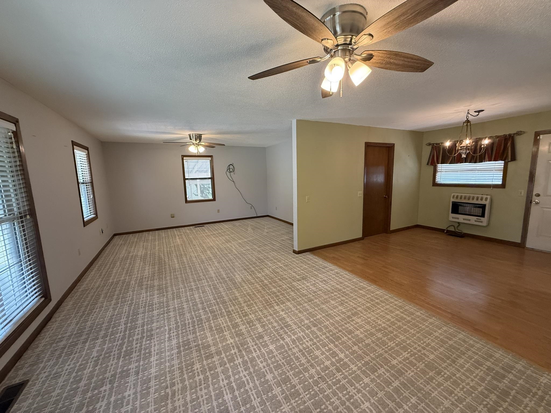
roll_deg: +1.6
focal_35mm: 14
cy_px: 206
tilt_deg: -8.1
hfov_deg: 102.1
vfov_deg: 85.7
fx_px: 223
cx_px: 276
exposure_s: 1/120
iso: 500
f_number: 2.2
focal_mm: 2.22
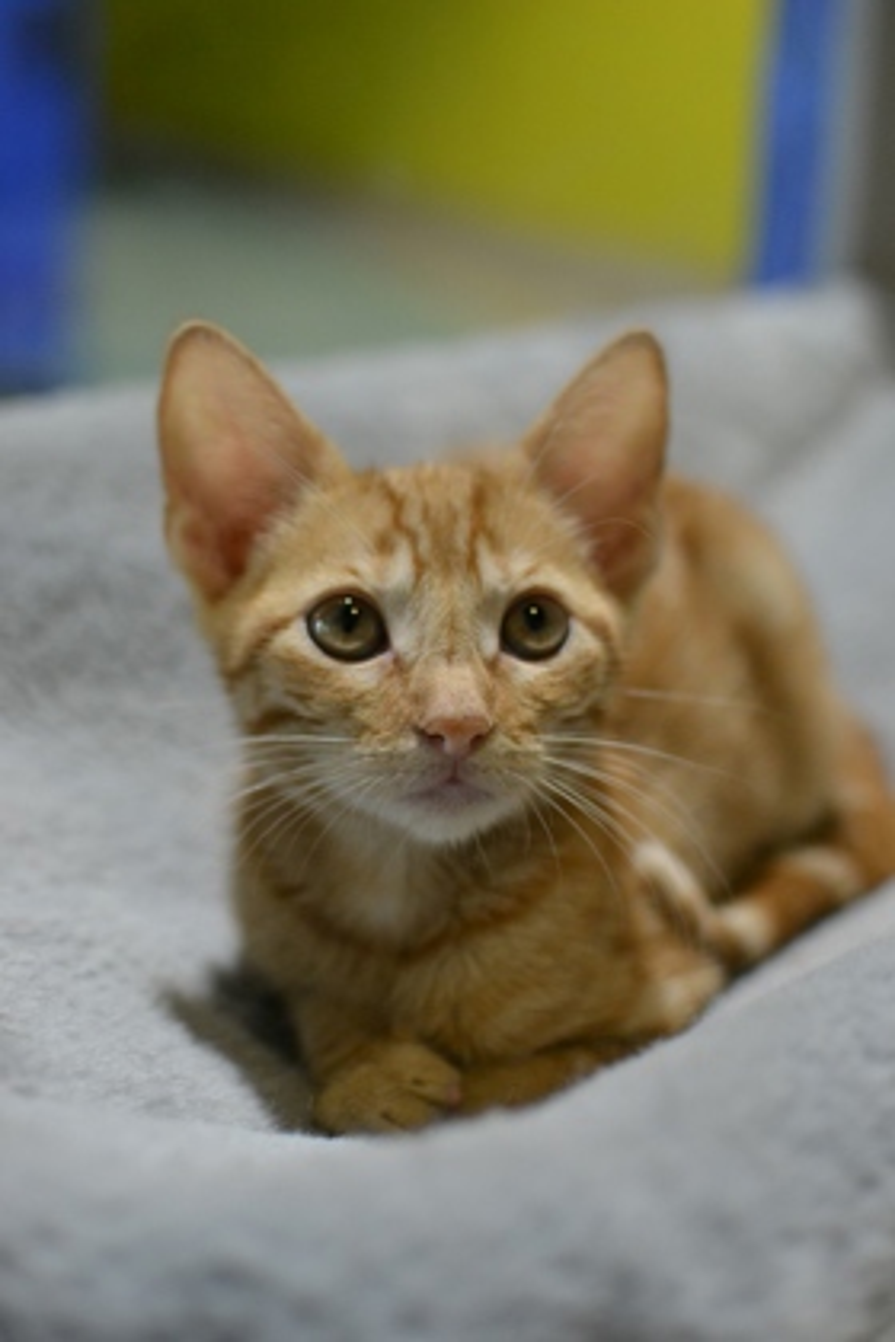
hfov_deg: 25.8
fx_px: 1958
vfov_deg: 37.9
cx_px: 448
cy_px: 671
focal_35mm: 52
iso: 1600
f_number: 2.5
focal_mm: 35
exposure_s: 1/500
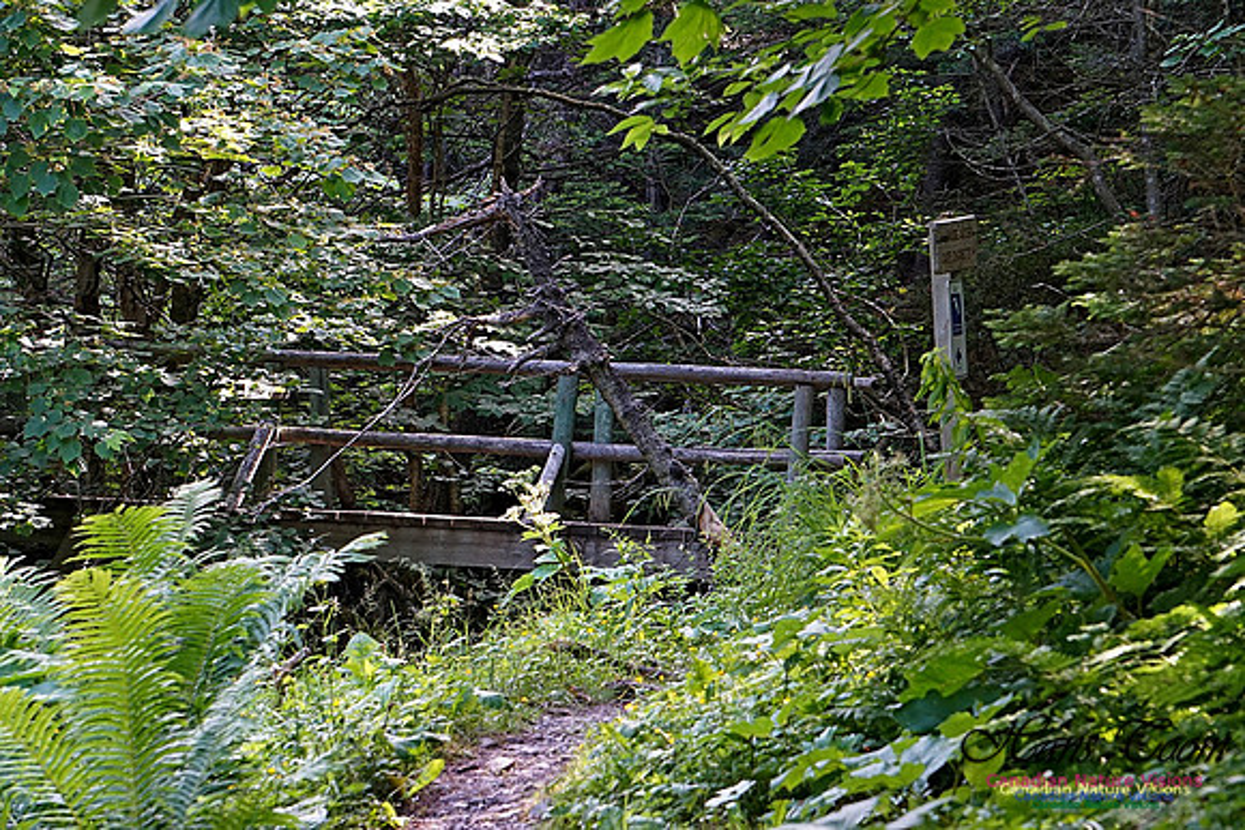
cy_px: 415
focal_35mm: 134
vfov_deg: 10.3
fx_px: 4618
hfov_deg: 15.4
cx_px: 622
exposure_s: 1/50
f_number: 9
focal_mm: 89
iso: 800
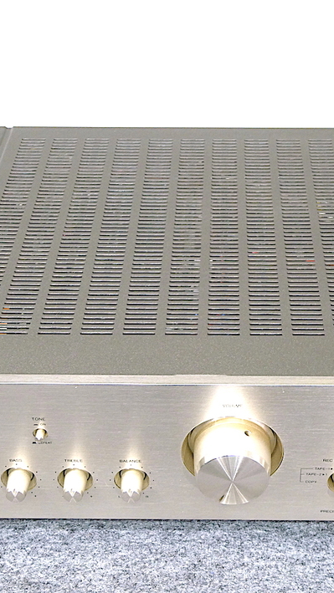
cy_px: 293
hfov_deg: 20.4
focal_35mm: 59
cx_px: 198
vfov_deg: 35.4
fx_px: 929
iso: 200
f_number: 3.8
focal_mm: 7.2
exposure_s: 1/8
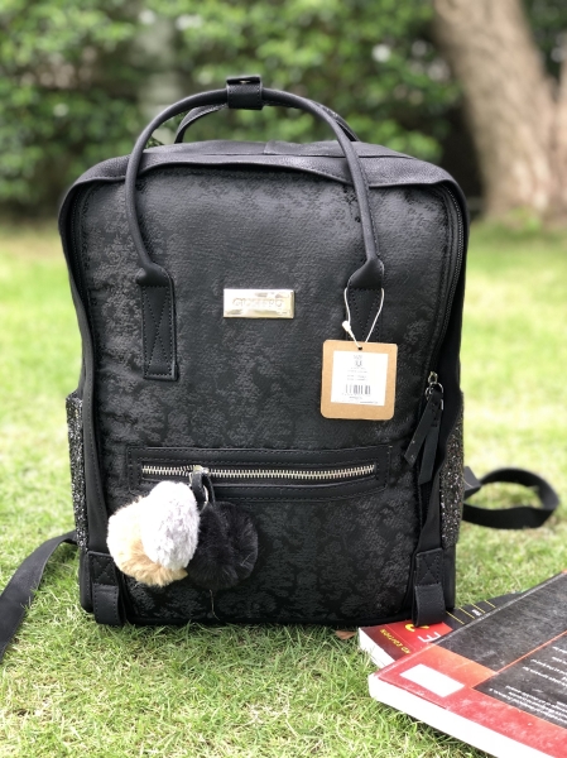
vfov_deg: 33.8
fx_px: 1247
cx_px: 284
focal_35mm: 57
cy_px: 379
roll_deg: -0.9
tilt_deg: -13.6
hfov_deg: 25.6
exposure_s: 1/50
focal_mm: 6.6
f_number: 2.8
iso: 32
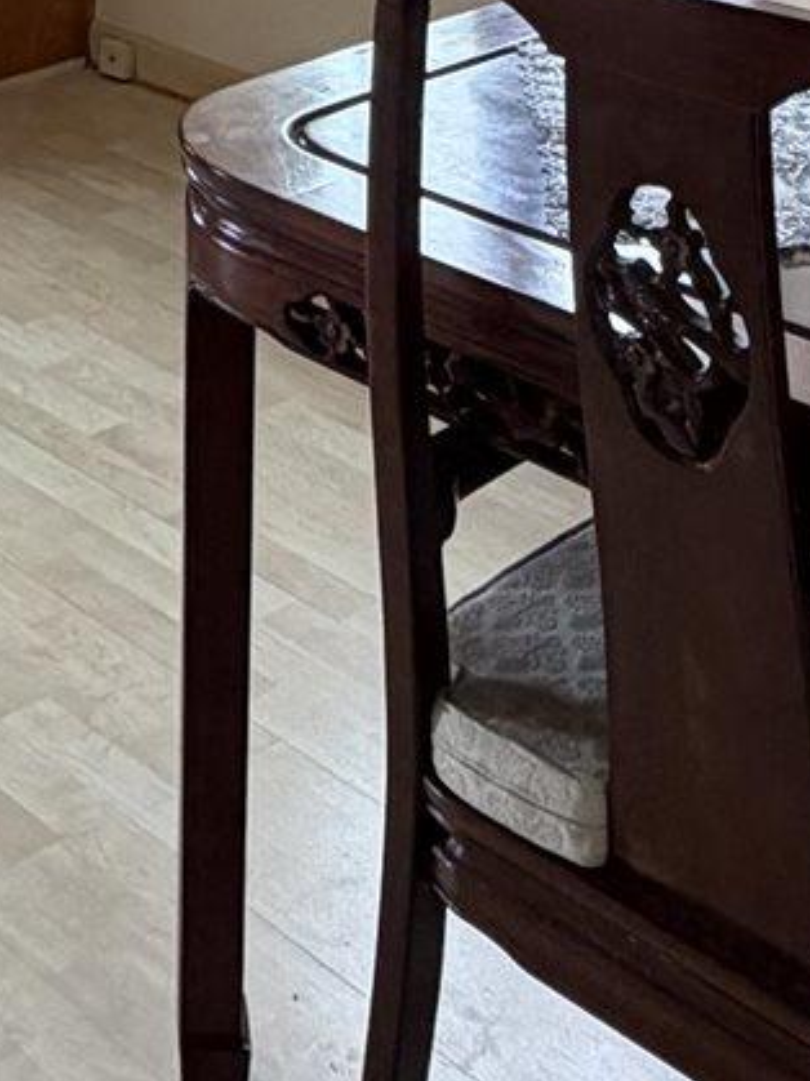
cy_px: -524
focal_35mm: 77
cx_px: -183
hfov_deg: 18.1
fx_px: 2404
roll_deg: +0.7
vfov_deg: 21.4
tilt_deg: -3.0
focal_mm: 2.22
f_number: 2.2
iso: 125
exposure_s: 1/120
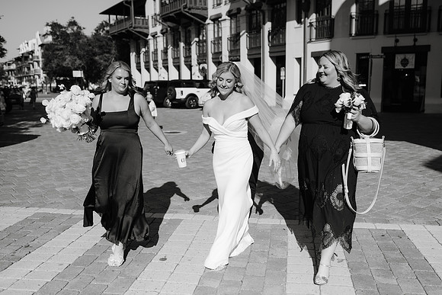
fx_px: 430
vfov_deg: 37.9
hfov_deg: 54.4
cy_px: 148
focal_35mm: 35
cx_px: 221
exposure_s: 1/8000
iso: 200
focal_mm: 35
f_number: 2.8
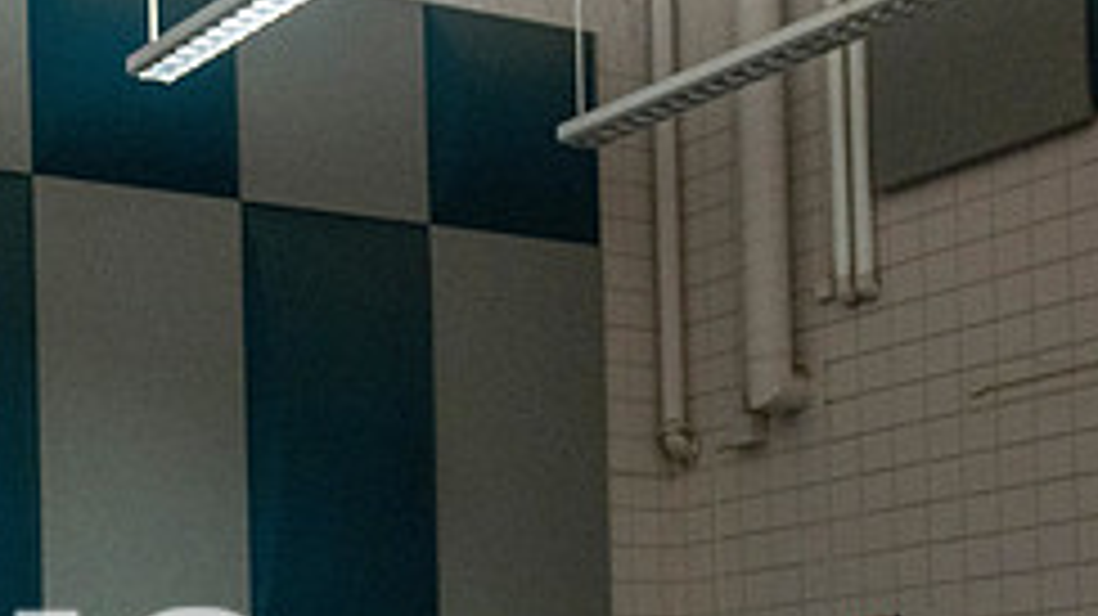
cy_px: 821
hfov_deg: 26.1
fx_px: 2212
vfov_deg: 15.1
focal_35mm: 76
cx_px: -58
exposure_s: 1/500
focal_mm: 30.5
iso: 10000
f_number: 4
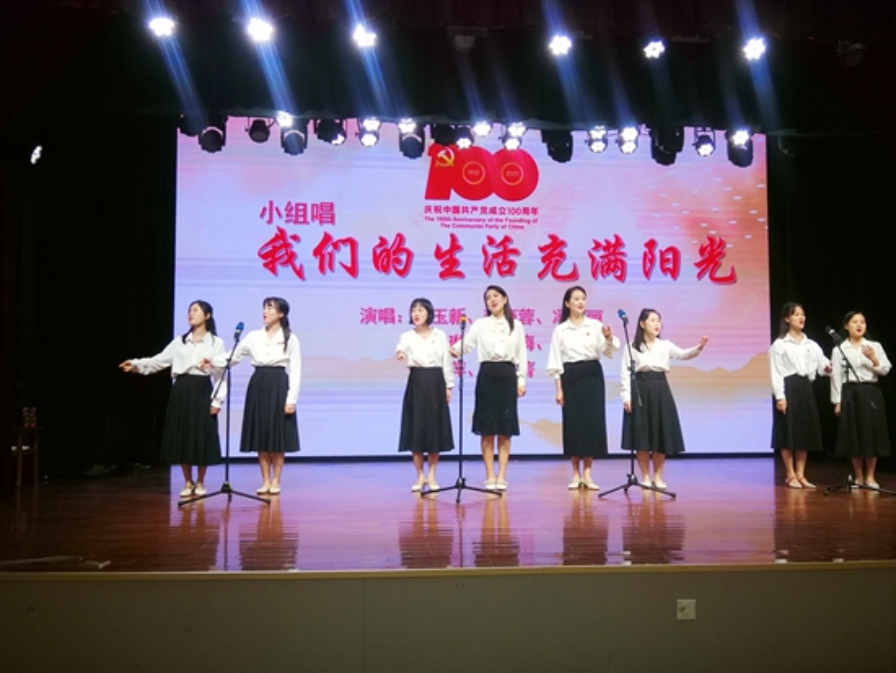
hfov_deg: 53.9
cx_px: 448
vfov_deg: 41.8
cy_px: 336
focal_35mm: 34
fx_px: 880
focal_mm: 3.95
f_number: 2.2
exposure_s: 1/50
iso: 160
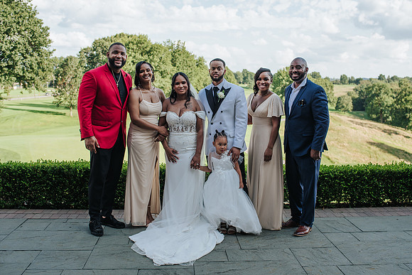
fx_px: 474
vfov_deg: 32.3
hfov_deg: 46.9
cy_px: 121
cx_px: 220
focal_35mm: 41
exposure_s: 1/400
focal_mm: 35
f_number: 3.5
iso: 100
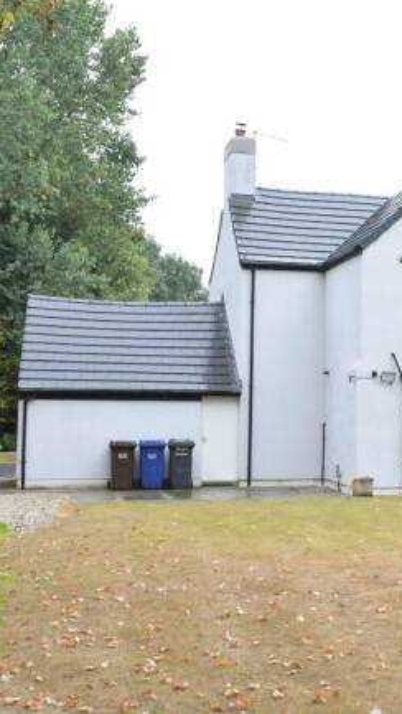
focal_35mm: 57
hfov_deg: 20.4
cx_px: 406
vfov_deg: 36.6
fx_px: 1079
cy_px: 355
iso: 800
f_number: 16
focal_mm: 24
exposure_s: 1/100
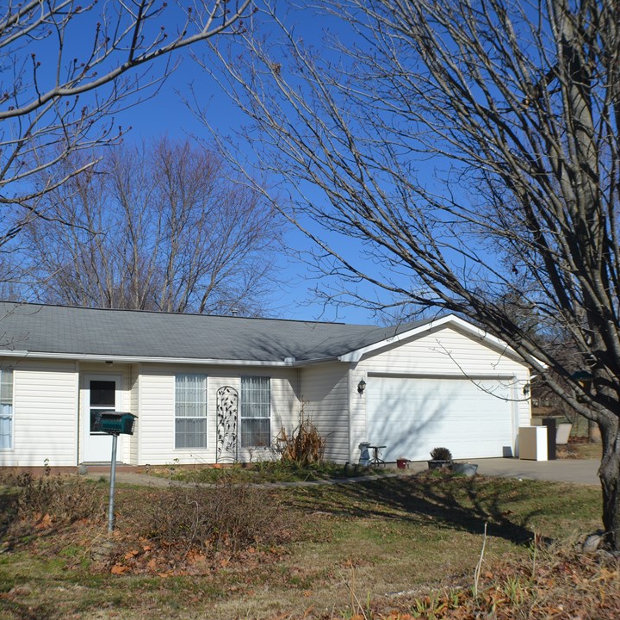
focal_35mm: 50
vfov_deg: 34.0
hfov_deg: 33.9
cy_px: 310
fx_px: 1013
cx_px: 248
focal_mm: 26
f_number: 9
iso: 100
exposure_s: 1/320
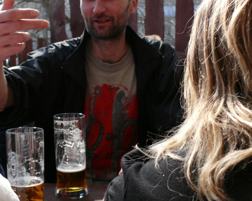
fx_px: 477
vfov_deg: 23.8
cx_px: 111
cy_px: 83
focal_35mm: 64
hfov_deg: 29.6
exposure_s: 1/500
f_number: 3.6
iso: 100
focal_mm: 10.4
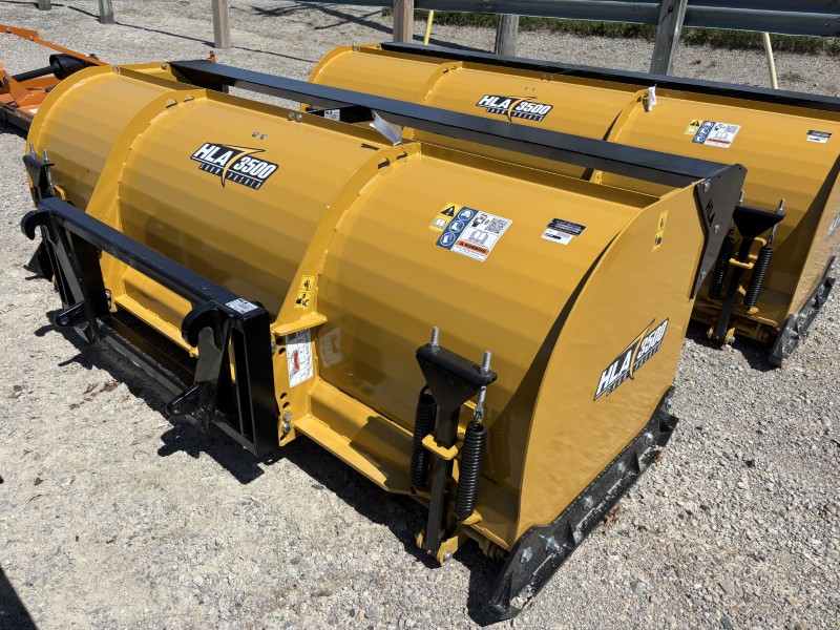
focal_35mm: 26
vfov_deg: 53.1
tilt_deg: -25.0
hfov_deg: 67.3
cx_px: 420
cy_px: 315
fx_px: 631
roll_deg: -3.5
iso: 50
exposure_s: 1/4630
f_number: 1.6
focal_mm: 5.96
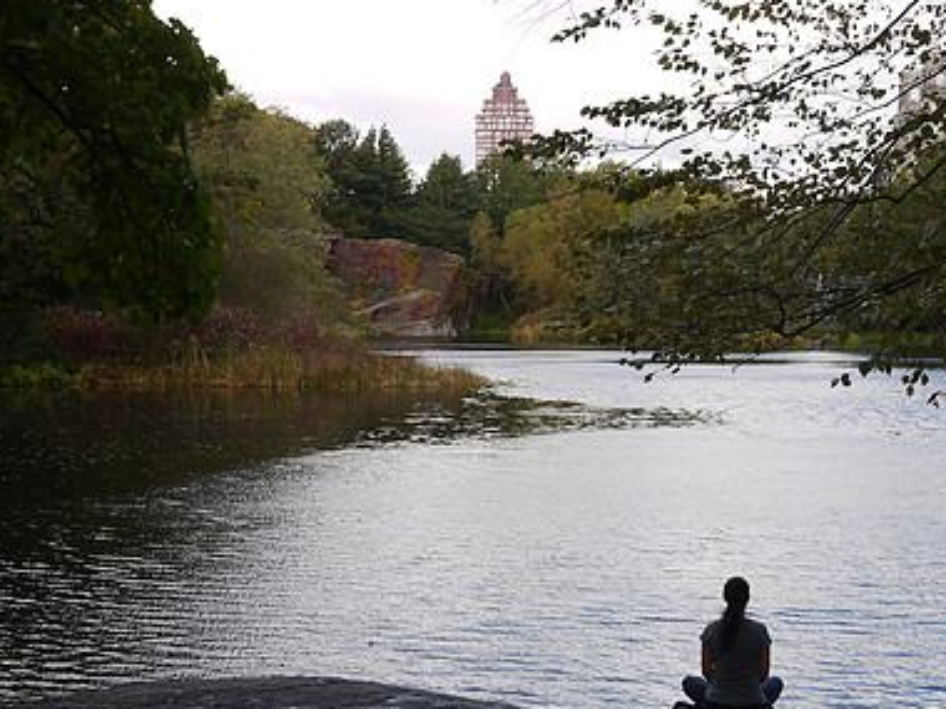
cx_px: 625
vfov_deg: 24.0
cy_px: 432
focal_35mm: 61
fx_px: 1667
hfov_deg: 31.5
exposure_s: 1/125
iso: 100
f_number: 6.3
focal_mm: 20
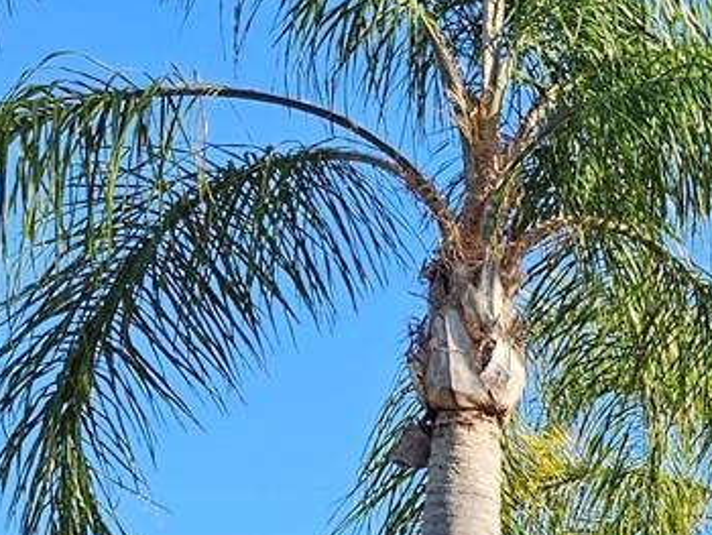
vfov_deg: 12.6
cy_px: 1037
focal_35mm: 105
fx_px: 2161
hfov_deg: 16.2
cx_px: 1225
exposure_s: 1/777
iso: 25
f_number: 1.8
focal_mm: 5.4
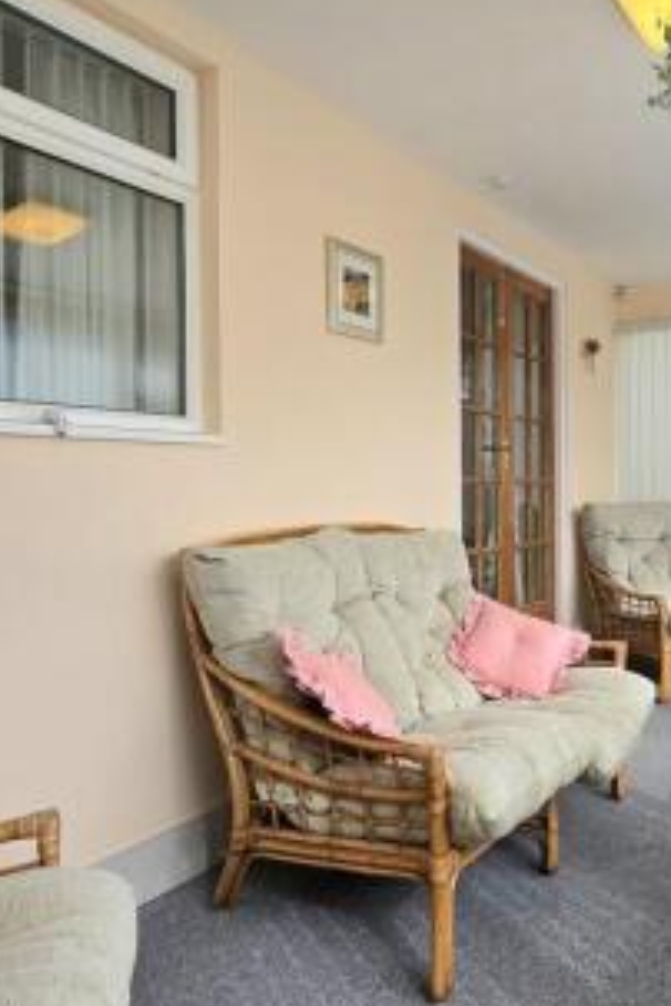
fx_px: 727
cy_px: 476
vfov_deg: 69.3
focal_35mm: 26
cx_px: 384
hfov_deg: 49.4
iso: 50
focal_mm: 2.2
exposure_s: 1/714
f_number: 2.2
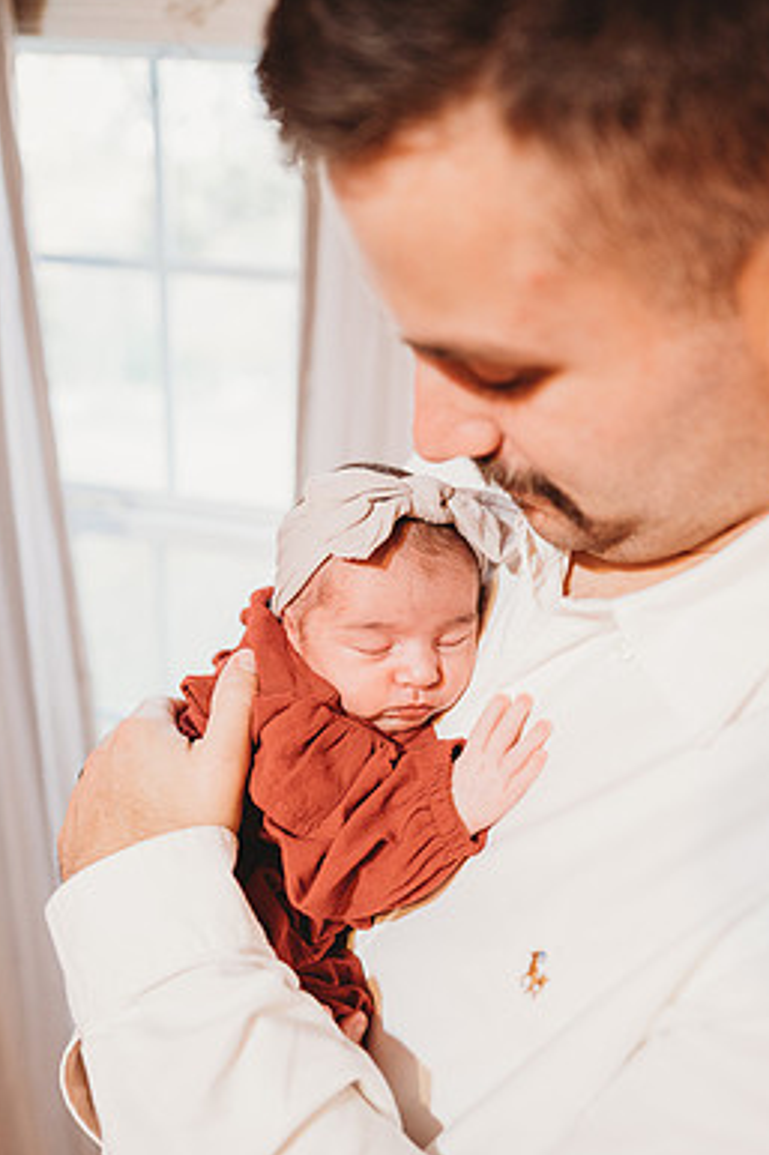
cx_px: 401
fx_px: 898
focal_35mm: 28
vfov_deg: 65.2
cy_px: 661
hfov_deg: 46.4
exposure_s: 1/160
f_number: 1.8
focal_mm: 24
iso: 1600
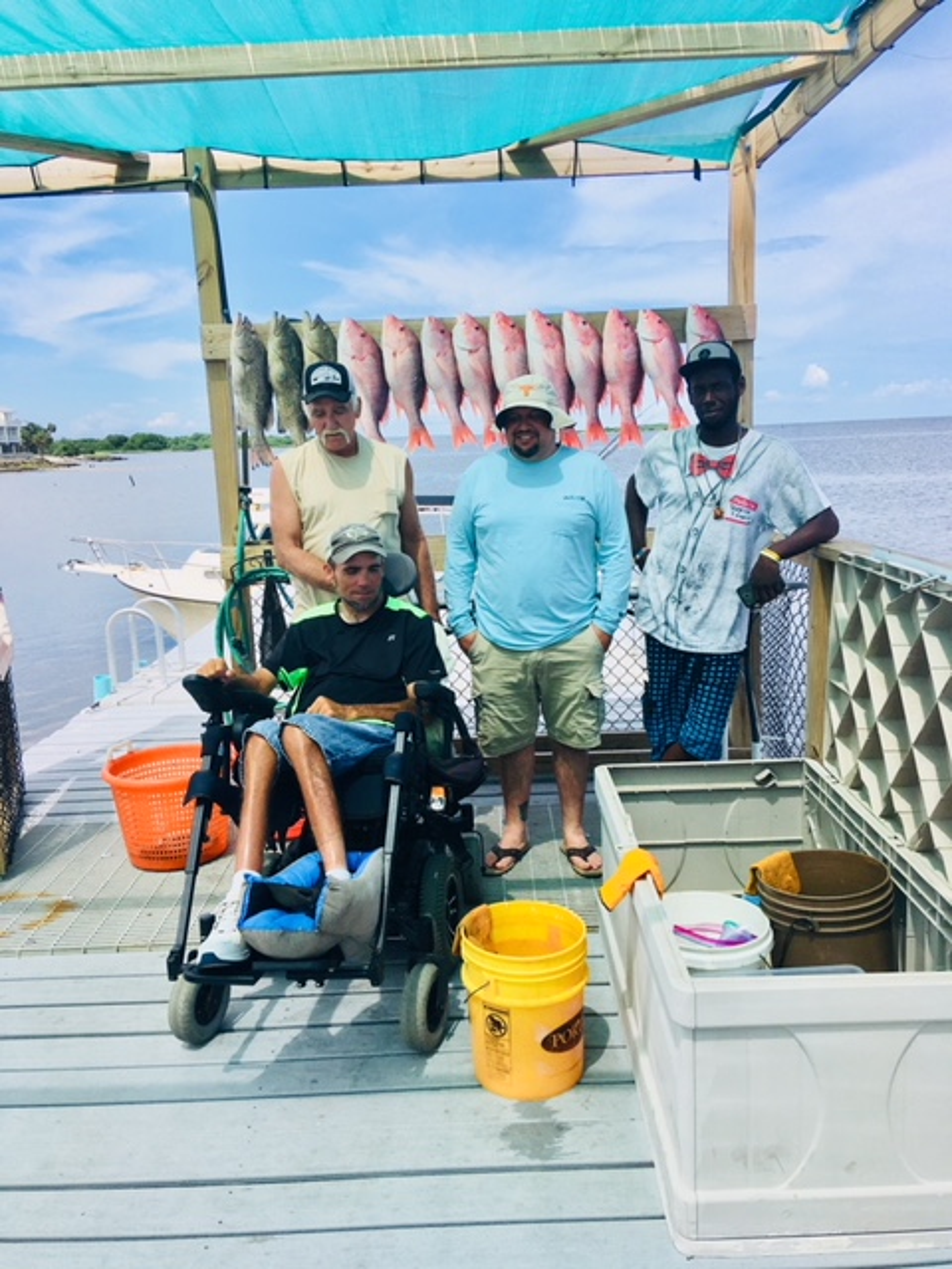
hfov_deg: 48.2
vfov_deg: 61.7
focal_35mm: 29
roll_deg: +2.2
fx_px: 1063
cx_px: 476
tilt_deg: -10.0
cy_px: 634
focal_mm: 4.15
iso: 25
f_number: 2.2
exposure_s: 1/1672
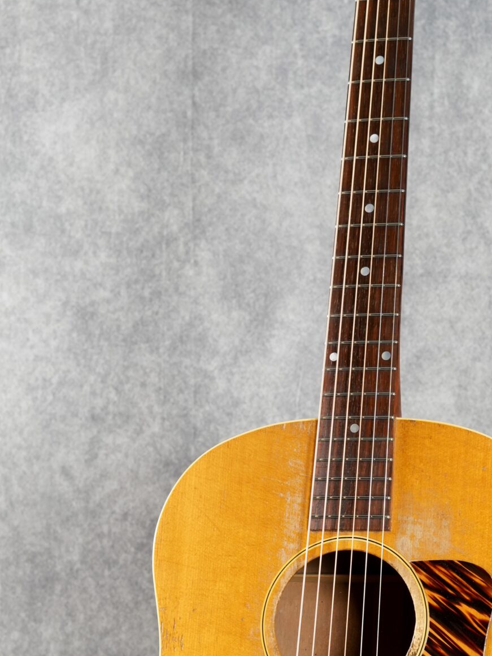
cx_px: 310
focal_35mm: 106
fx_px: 2008
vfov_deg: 18.4
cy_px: 481
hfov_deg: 14.0
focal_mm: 50
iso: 320
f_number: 6.3
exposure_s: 1/1.6
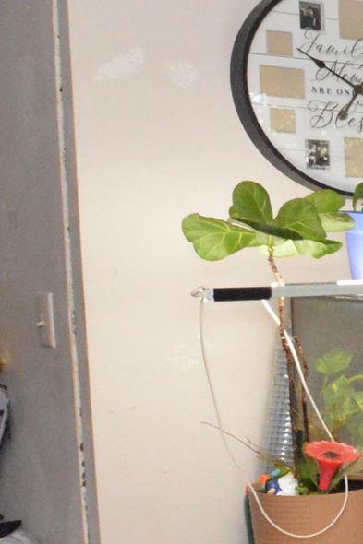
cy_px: 366
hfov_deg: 10.5
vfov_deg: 25.8
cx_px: 1153
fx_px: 1180
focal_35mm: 78
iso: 3600
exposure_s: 1/200
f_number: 8
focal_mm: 10
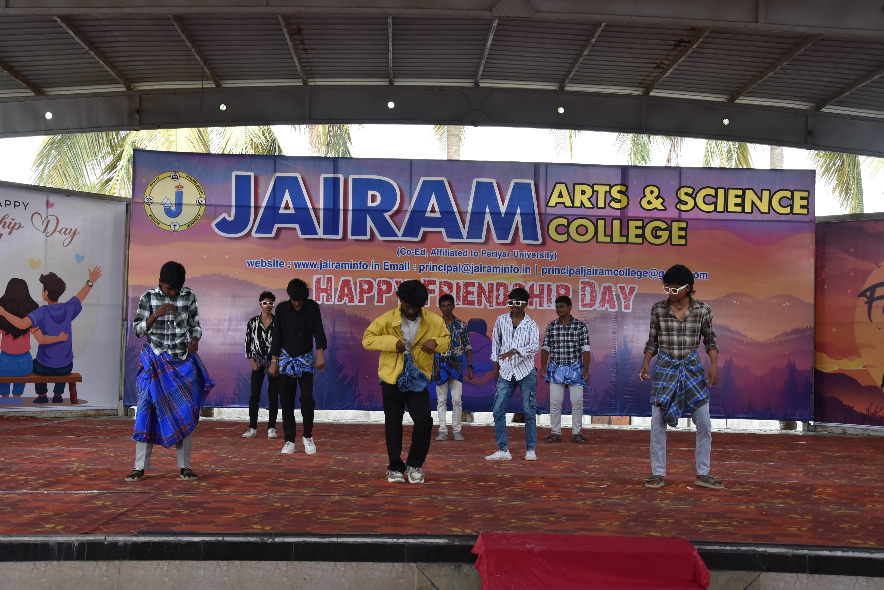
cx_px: 442
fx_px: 1179
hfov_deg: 41.1
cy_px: 295
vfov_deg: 28.1
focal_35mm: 48
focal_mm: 32
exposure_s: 1/200
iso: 800
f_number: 7.1
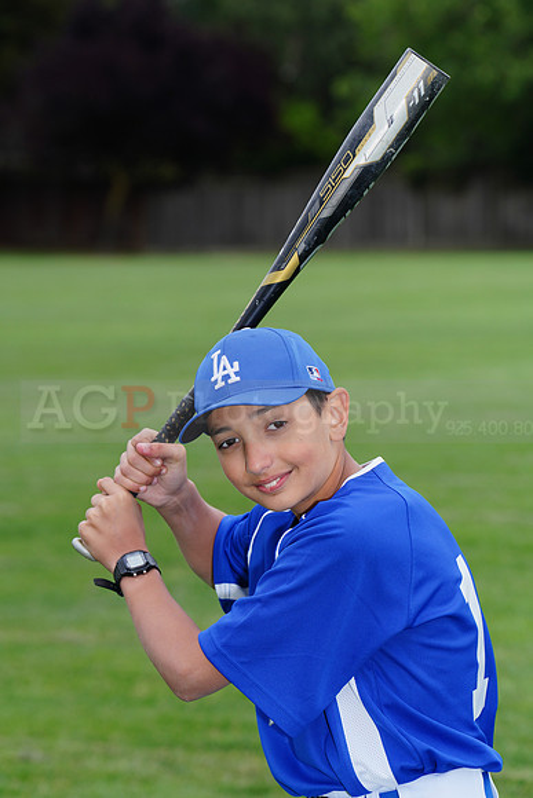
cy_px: 399
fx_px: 4328
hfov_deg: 7.0
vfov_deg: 10.5
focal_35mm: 195
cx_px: 266
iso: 200
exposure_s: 1/200
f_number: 8
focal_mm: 195
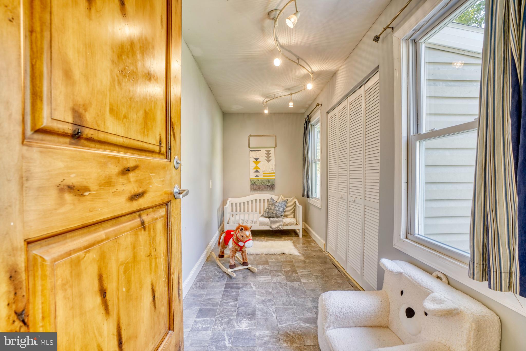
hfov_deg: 96.7
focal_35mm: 16
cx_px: 263
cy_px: 176
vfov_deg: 73.8
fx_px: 234
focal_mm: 16
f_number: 7.1
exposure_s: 1/60
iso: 640
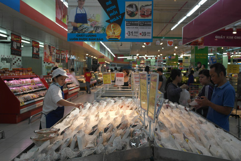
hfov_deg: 55.6
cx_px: 134
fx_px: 228
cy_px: 81
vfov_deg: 38.9
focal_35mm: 34
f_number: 3.5
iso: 200
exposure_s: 1/80
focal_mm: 20
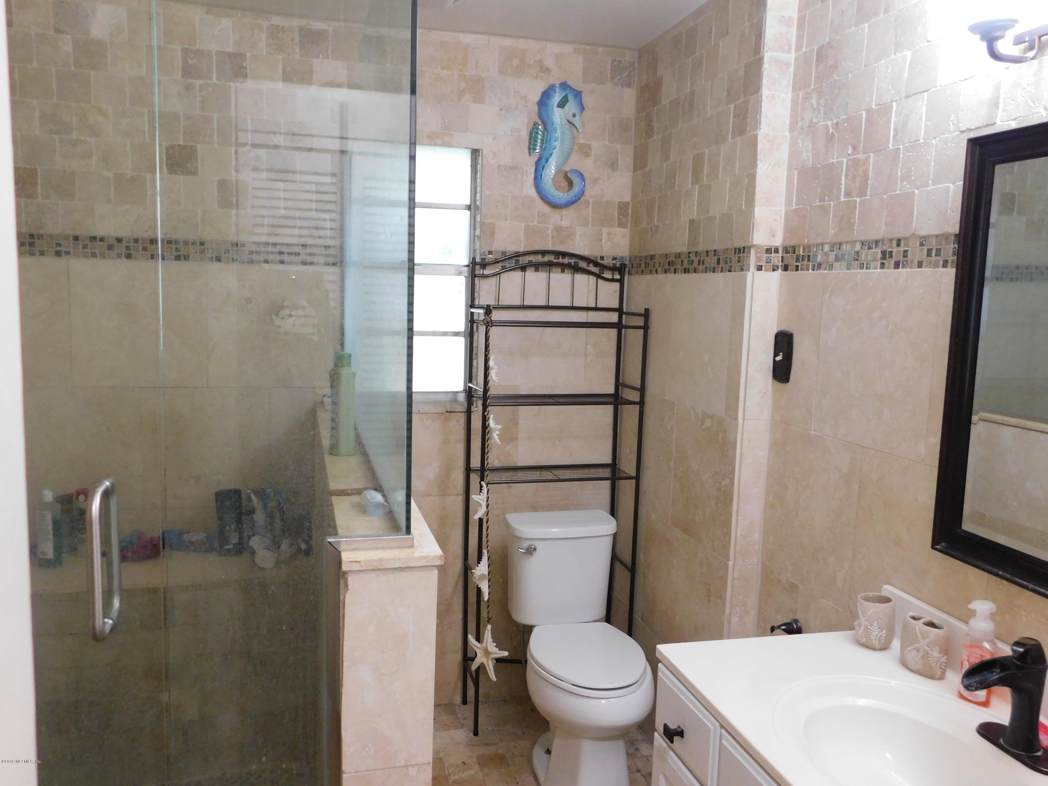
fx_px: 848
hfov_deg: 63.4
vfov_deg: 49.7
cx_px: 524
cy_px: 393
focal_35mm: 28
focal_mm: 4.9
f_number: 3.2
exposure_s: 1/20
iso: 400
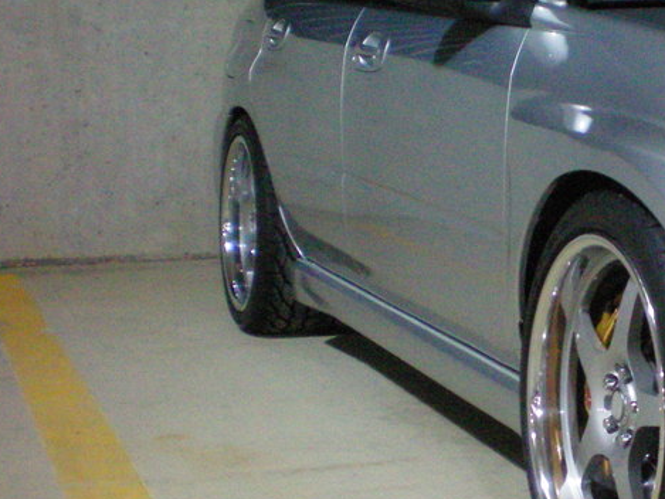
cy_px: 302
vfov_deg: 17.8
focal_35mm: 83
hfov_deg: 22.7
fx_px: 1595
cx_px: 659
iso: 400
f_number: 3.1
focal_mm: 6.3
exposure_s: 1/13
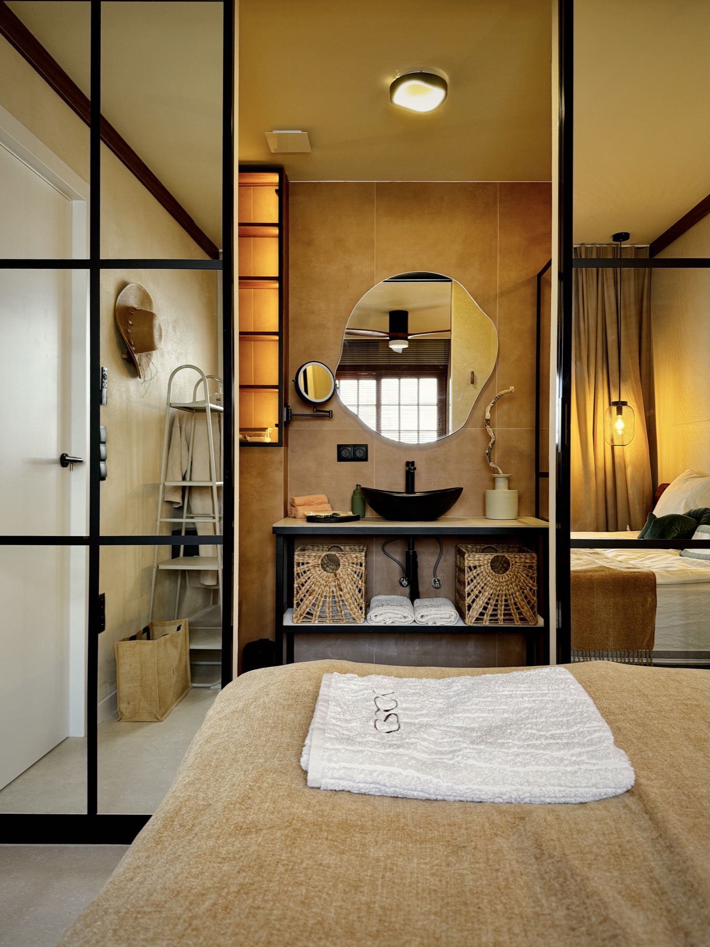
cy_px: 474
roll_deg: +0.2
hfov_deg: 56.8
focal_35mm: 24
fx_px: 657
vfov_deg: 71.6
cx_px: 355
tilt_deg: -1.3
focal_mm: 6.76
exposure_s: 1/66
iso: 200
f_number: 1.78
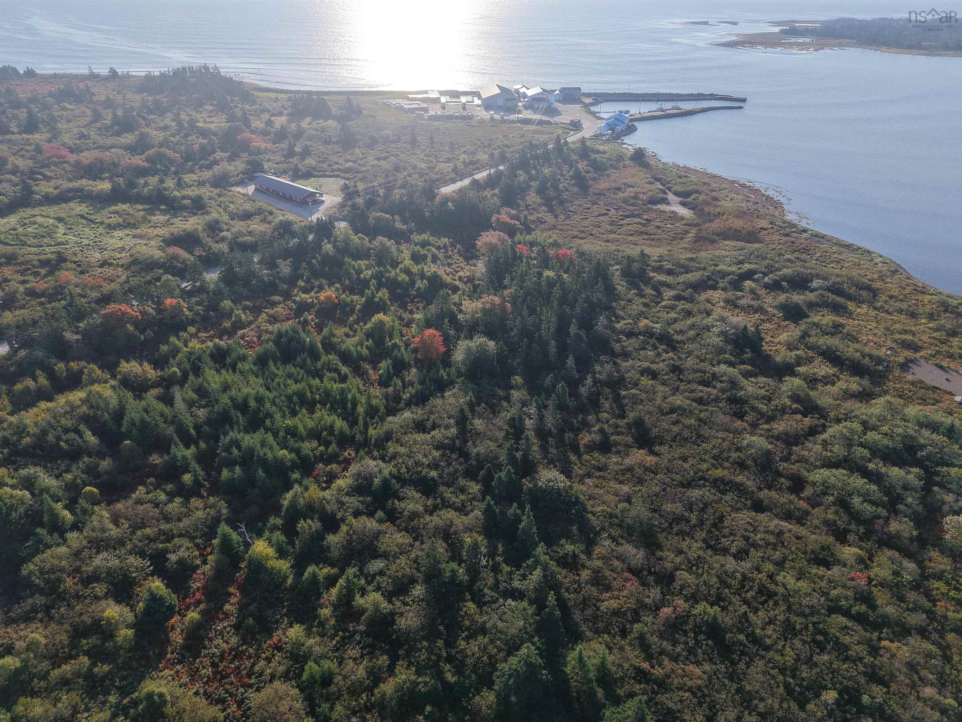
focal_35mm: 24
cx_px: 481
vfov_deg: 56.8
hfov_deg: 71.6
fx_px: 667
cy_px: 361
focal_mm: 8.67
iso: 420
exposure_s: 1/5000
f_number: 1.8
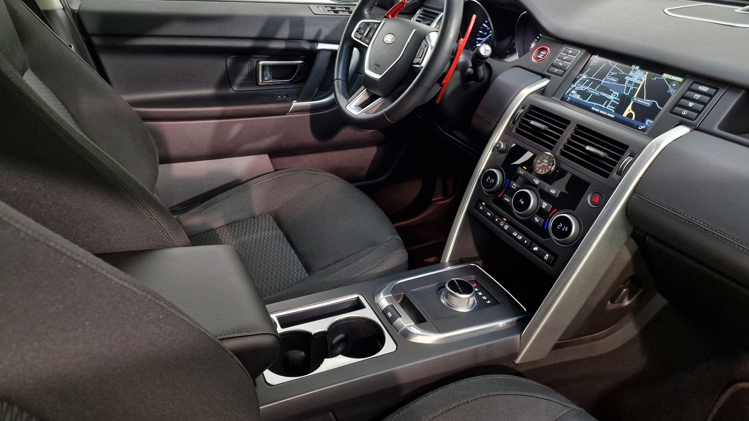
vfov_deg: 43.9
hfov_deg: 71.9
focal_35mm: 26
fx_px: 516
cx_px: 365
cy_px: 146
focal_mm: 6.4
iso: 400
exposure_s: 1/33
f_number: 1.8
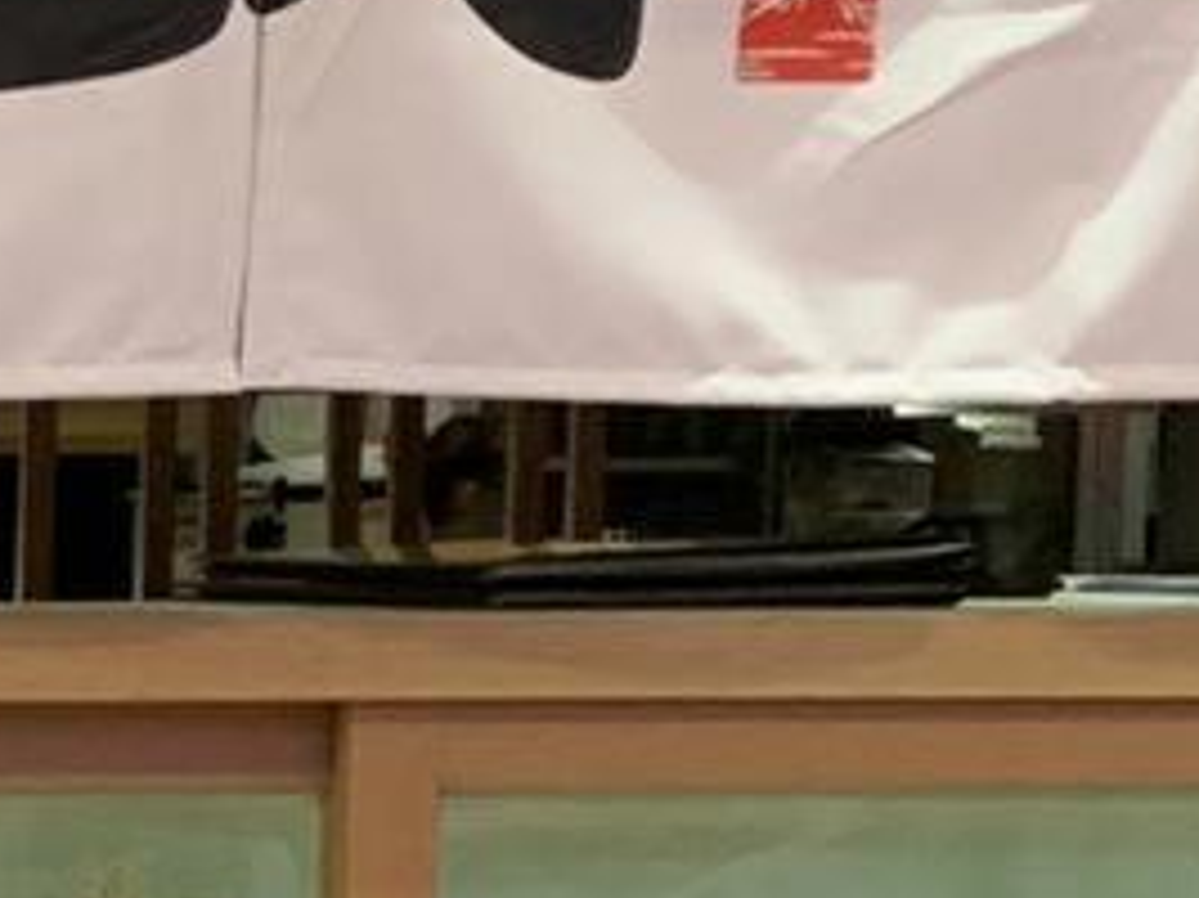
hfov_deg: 9.3
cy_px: 1289
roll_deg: +0.2
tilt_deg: -6.7
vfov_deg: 7.5
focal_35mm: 195
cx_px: -1401
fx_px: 6751
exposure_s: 1/60
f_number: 1.8
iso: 200
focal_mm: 4.25
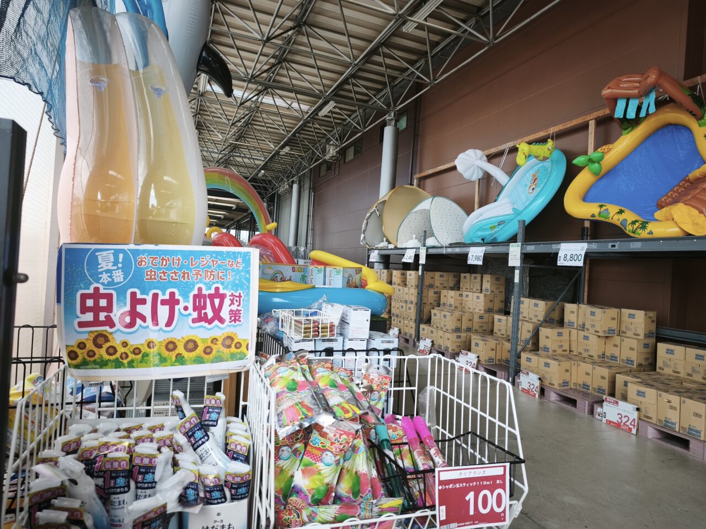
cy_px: 264
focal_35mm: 23
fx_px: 469
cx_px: 353
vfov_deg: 58.9
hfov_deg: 73.9
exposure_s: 1/313
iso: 50
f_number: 1.62
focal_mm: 6.45
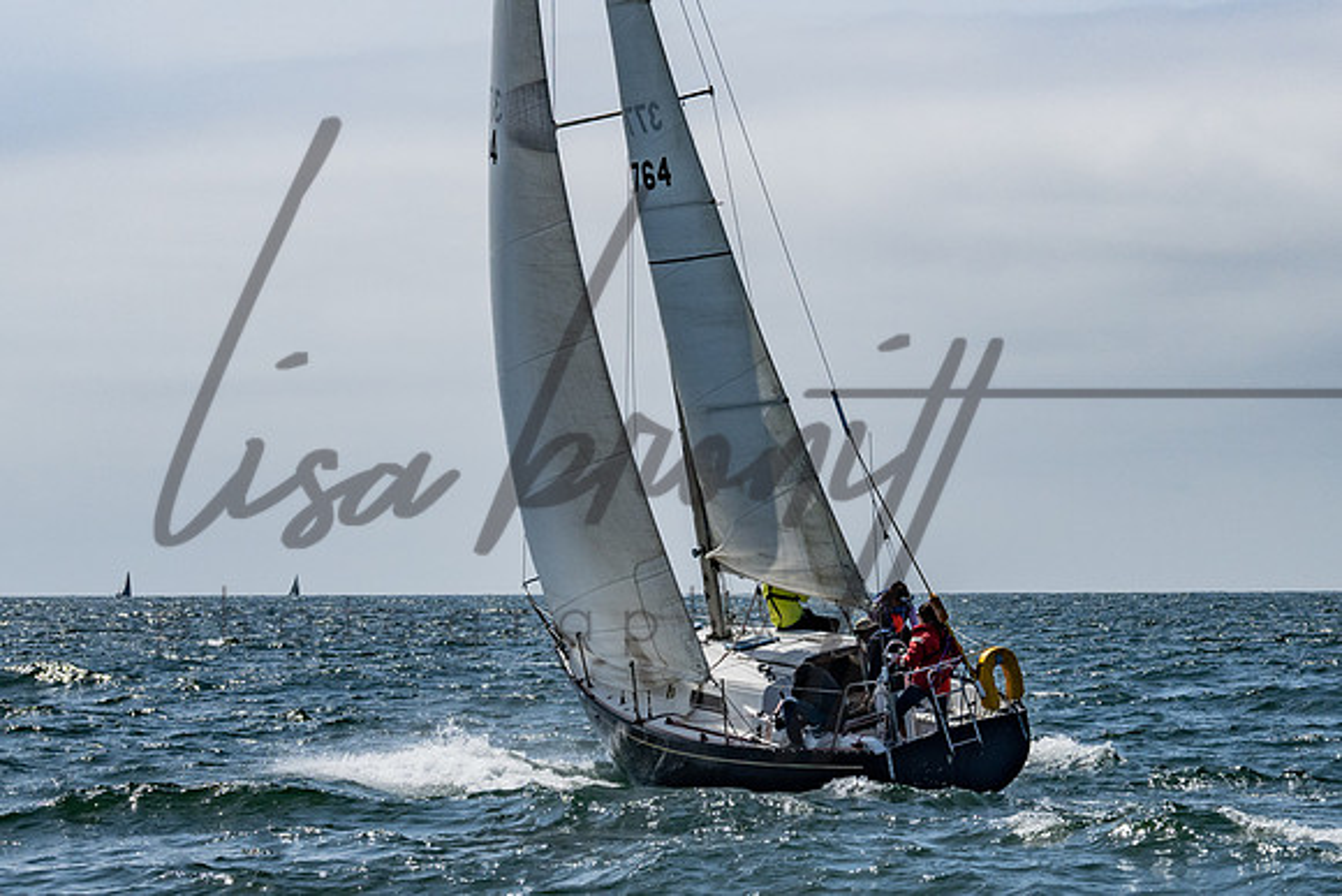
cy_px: 140
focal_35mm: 151
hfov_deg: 13.6
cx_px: 977
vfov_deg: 9.1
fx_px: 5621
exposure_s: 1/4000
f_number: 6.3
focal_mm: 72
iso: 200
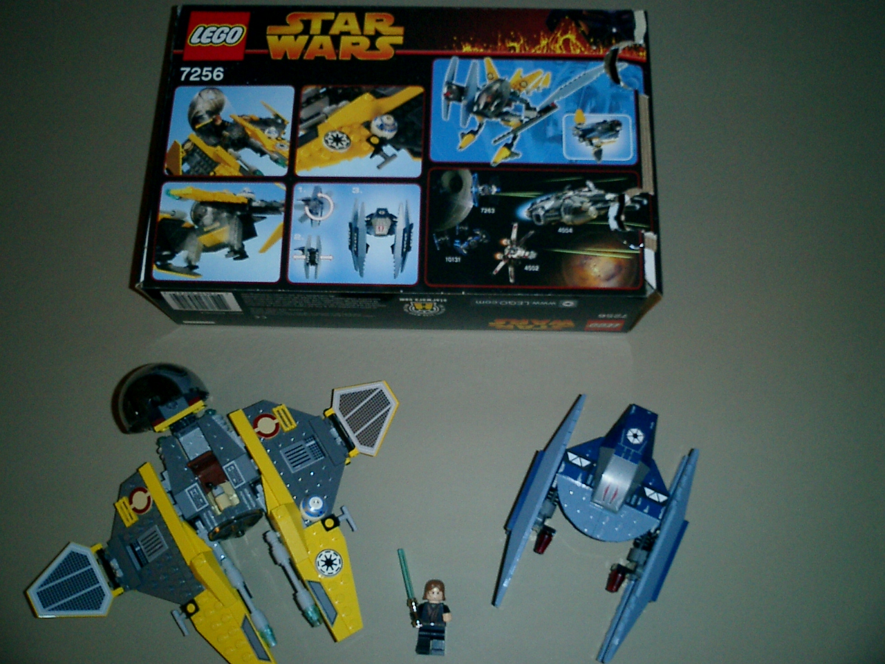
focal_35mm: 36
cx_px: 442
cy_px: 332
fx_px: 920
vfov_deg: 39.7
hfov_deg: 51.4
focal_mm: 7.5
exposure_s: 1/30
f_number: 3.2
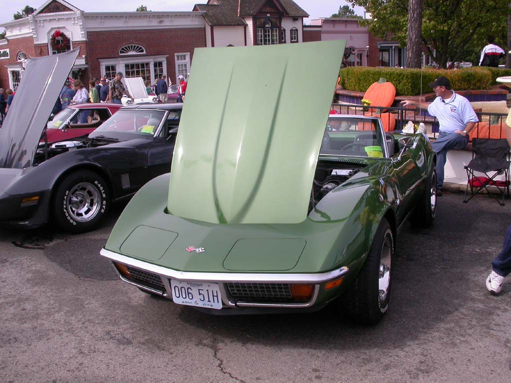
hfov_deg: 49.0
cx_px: 256
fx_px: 561
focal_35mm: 38
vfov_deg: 37.7
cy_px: 192
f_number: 6.7
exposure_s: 1/273
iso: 100
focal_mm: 7.85
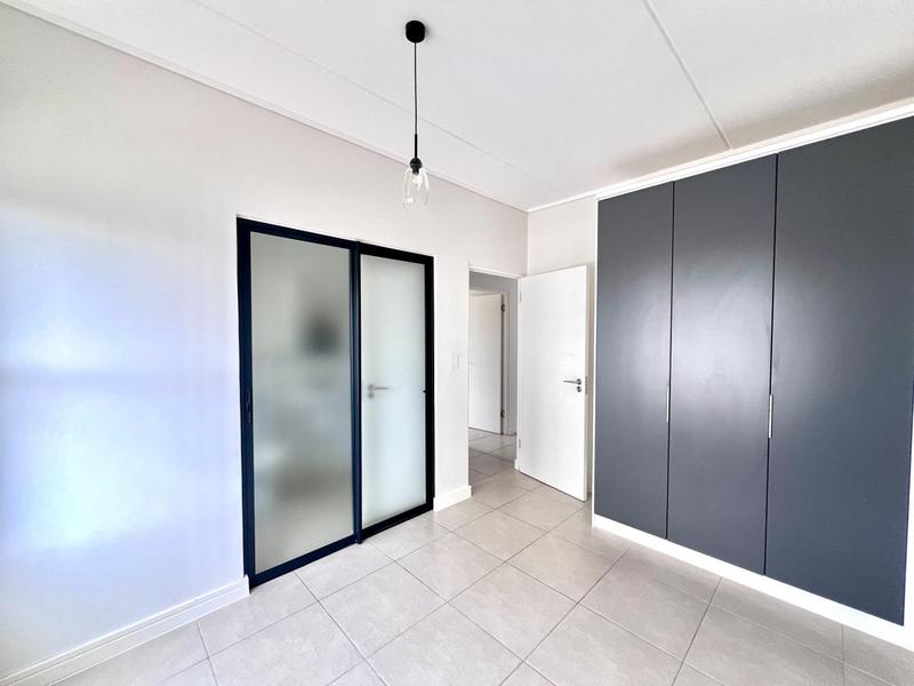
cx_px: 457
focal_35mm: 13
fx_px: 343
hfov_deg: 106.2
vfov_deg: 89.9
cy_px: 343
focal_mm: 1.57
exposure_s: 1/99
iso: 125
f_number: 1.8
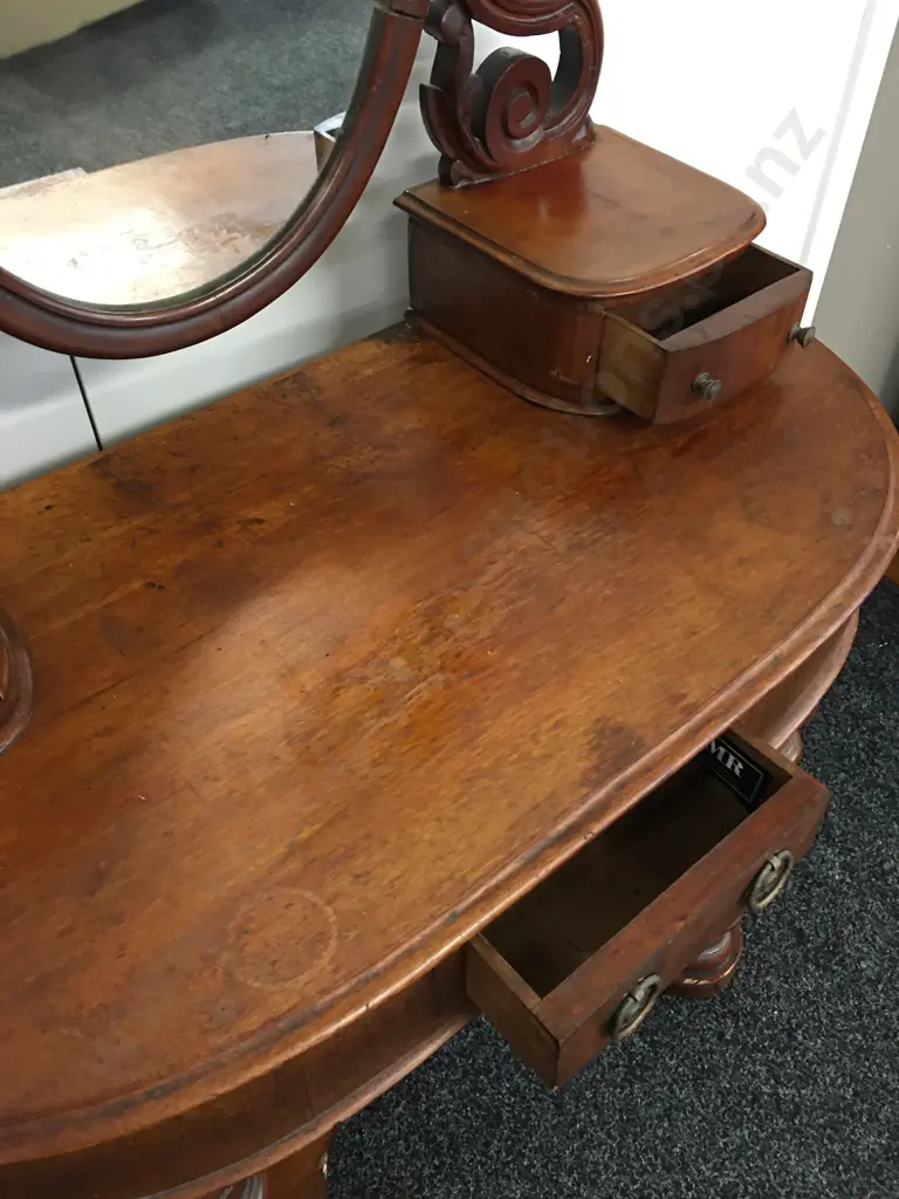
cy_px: 600
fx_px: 1004
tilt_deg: -45.6
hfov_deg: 48.2
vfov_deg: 61.7
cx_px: 450
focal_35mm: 29
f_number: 2.2
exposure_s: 1/10
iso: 80
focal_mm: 4.15
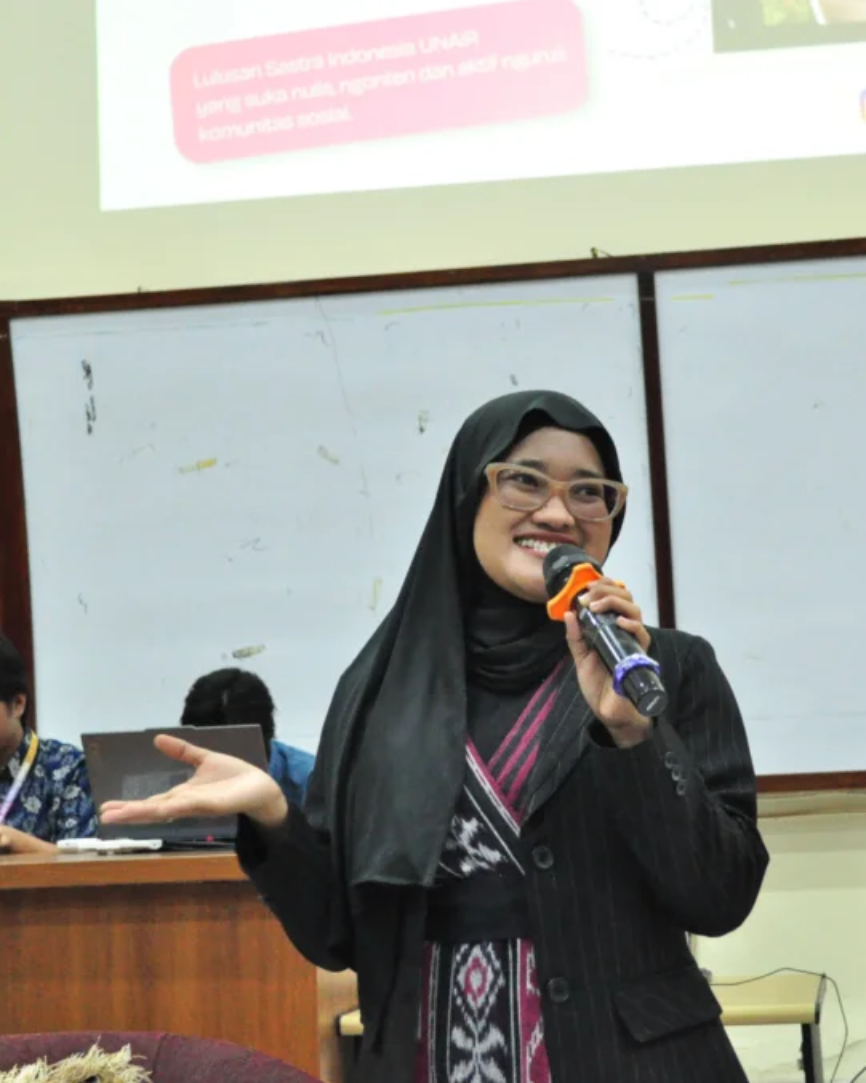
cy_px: 541
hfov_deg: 24.6
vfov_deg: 30.6
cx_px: 525
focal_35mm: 62
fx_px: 1978
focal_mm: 29
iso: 3200
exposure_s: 1/60
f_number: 4.5
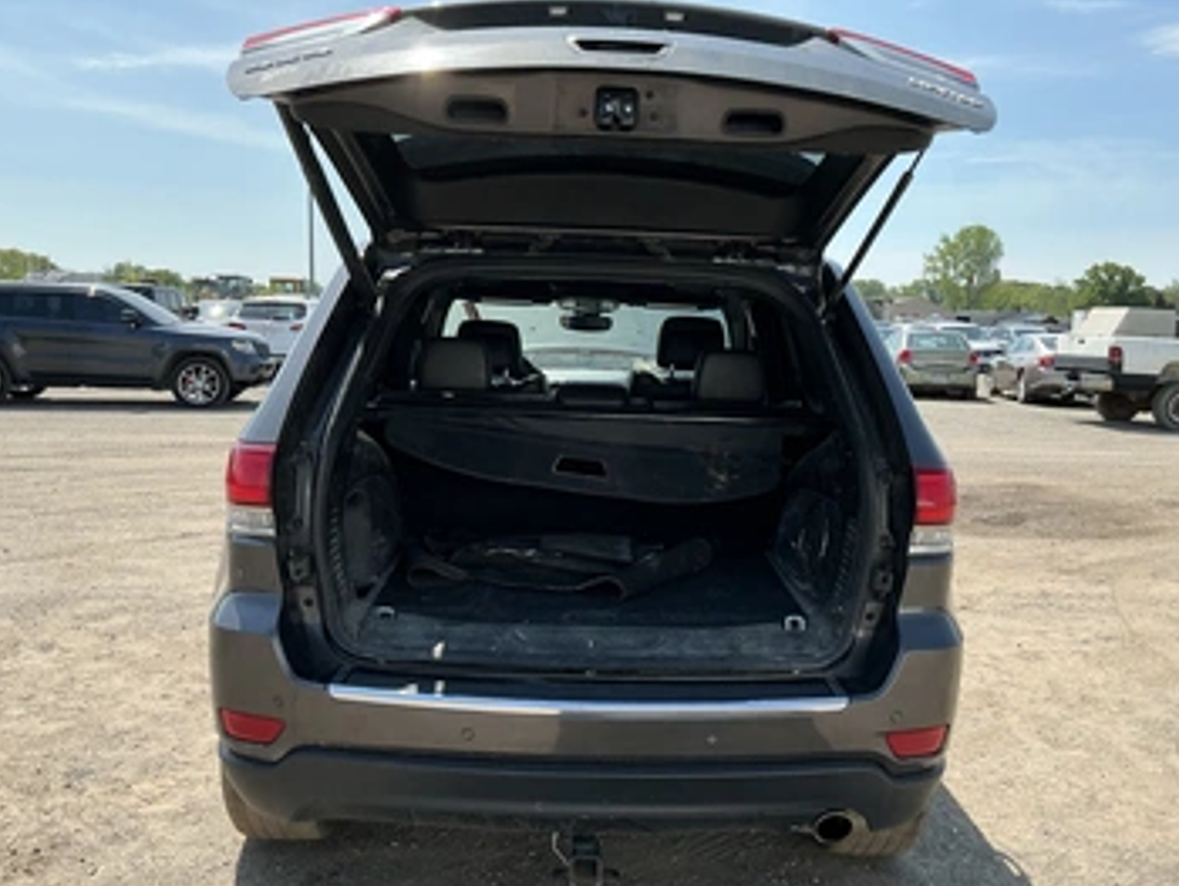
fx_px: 1091
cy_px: 438
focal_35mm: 32
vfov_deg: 44.2
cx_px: 610
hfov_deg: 56.8
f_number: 1.8
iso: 25
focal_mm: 3
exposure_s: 1/1377
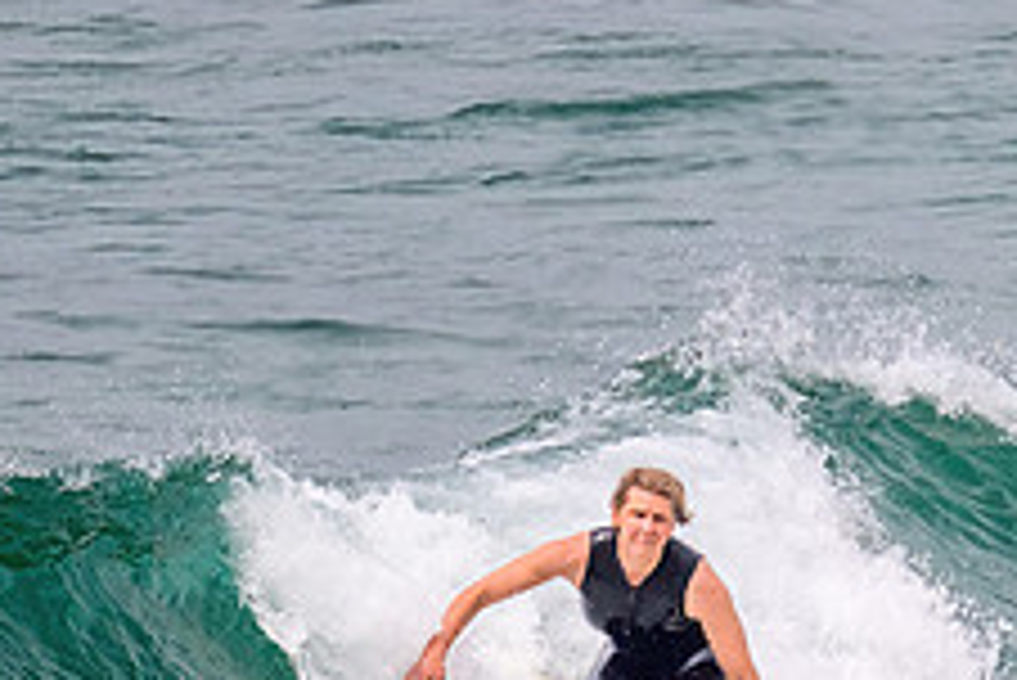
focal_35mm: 2728
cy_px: 592
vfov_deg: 0.5
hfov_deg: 0.8
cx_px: 966
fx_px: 77112
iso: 640
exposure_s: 1/2000
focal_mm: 800
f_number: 11
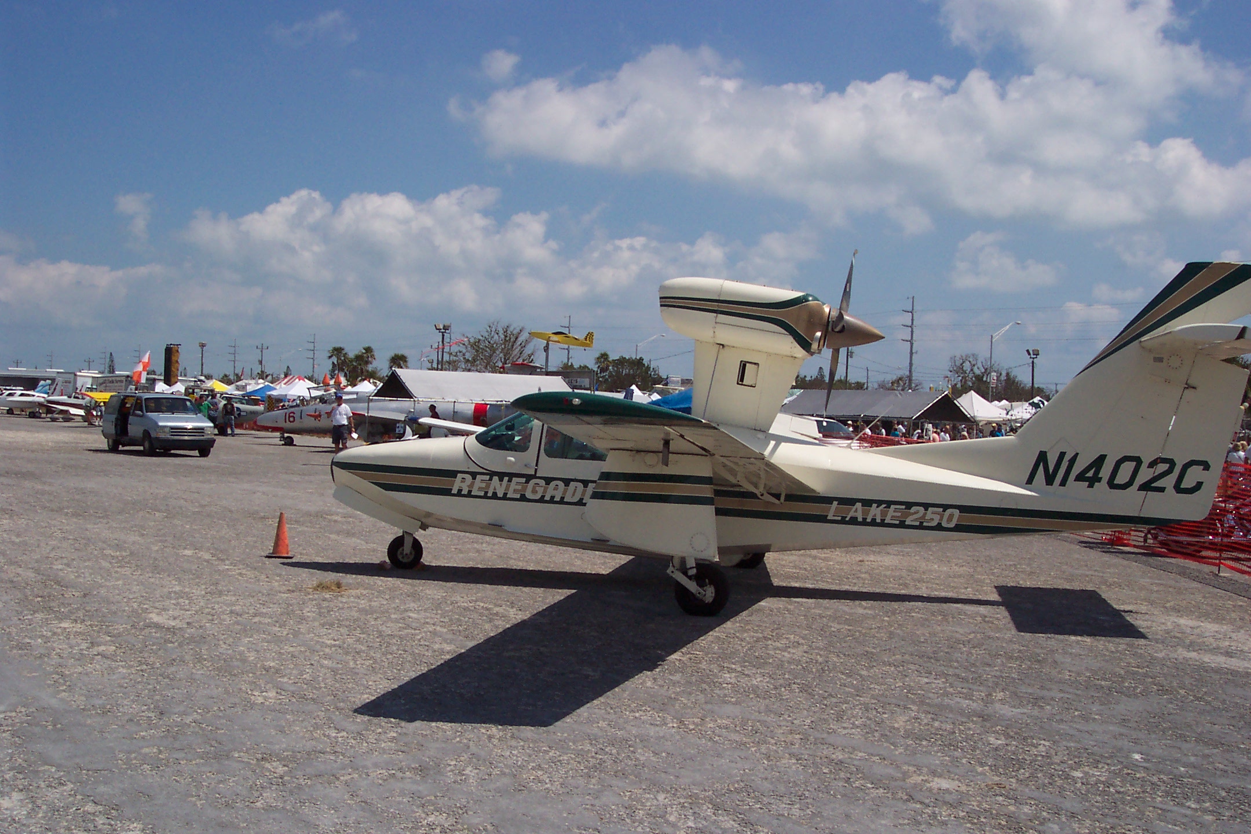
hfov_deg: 50.7
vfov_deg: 35.1
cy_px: 417
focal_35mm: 38
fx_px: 1320
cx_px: 626
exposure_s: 1/1000
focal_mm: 8
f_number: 4.8
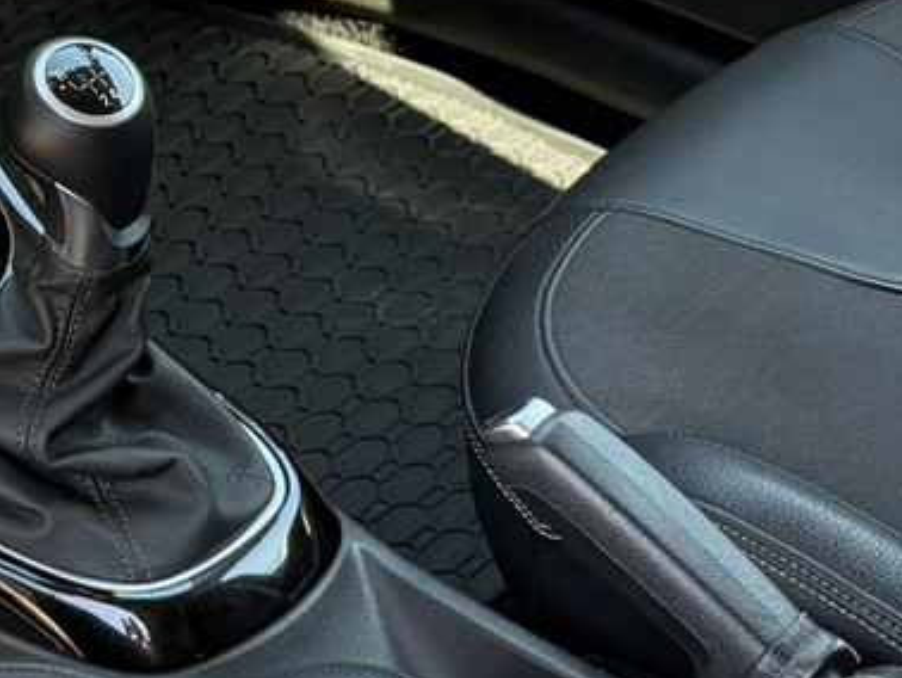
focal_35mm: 130
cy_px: 234
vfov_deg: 11.4
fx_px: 3390
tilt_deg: -36.5
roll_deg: -4.1
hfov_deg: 14.9
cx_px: 36
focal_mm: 6.76
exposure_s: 1/222
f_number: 1.78
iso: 160
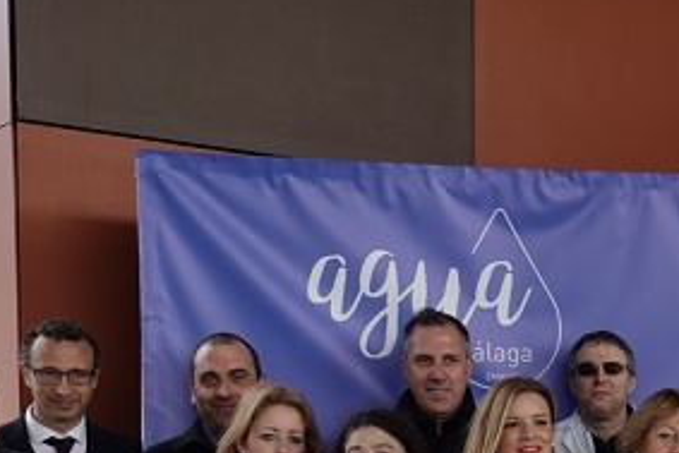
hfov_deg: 23.6
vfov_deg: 15.9
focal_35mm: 82
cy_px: 568
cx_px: 696
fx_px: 1547
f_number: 3.5
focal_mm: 10.8
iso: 125
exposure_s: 1/125
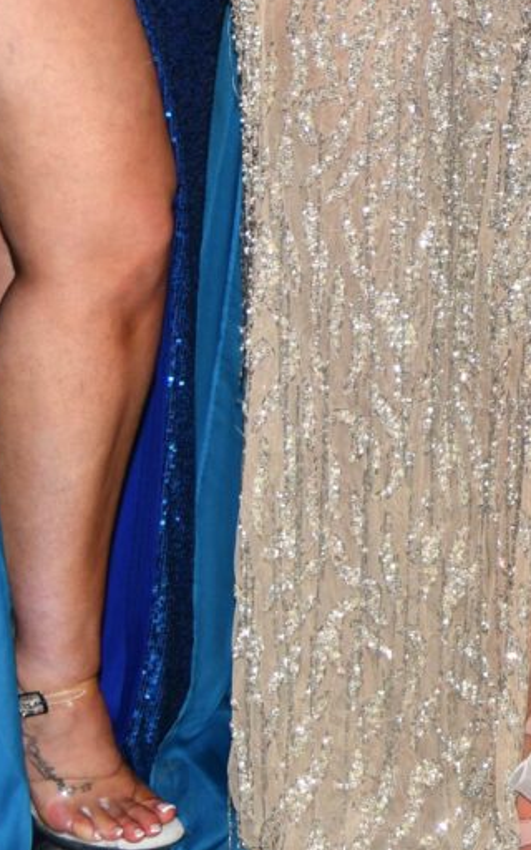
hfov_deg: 7.7
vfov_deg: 12.6
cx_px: 1118
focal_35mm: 163
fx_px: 3774
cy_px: -124
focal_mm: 32
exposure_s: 1/160
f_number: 2.8
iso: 125
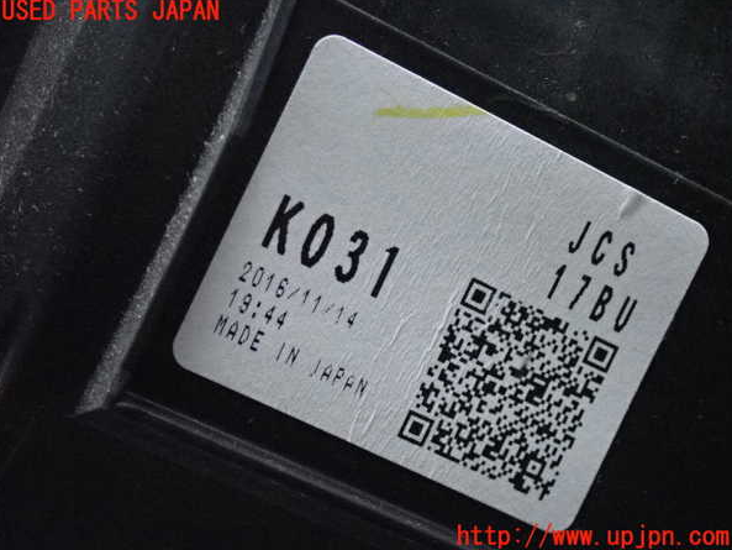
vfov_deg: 16.6
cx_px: 365
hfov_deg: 22.0
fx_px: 1882
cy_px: 274
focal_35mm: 89
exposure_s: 1/125
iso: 5000
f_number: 4.5
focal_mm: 15.66
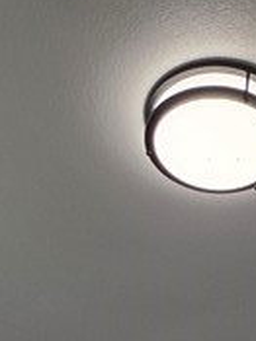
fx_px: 750
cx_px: 156
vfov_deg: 14.2
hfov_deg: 19.3
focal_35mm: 76
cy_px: 859
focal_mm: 2.2
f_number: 1.9
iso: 25
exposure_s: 1/120
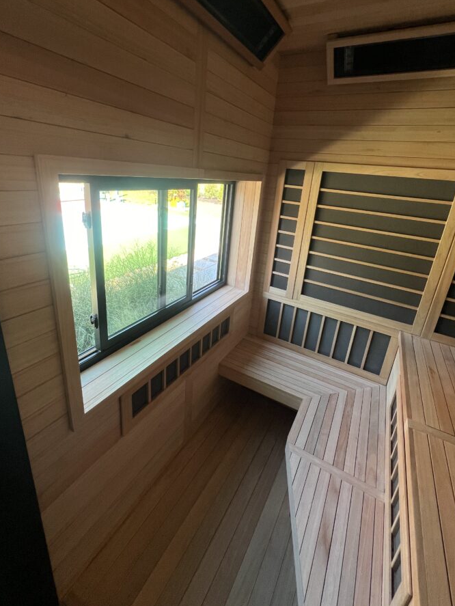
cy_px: 265
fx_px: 263
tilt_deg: -18.2
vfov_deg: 97.6
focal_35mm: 15
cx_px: 230
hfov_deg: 81.8
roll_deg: -5.4
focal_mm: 1.57
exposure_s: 1/99
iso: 125
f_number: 1.8
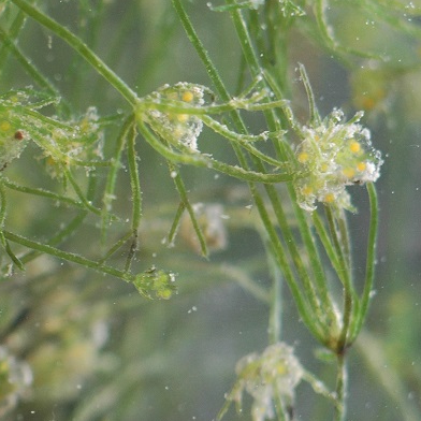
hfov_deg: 6.0
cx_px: 176
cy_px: 129
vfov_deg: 6.0
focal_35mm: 293
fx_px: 4032
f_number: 5
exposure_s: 1/125
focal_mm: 100
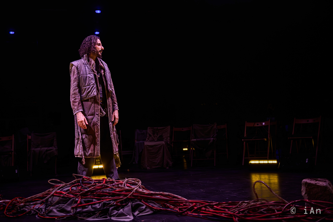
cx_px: 166
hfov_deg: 50.7
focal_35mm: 38
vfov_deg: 35.1
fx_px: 351
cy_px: 111
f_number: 2.8
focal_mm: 38
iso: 12800
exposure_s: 1/200
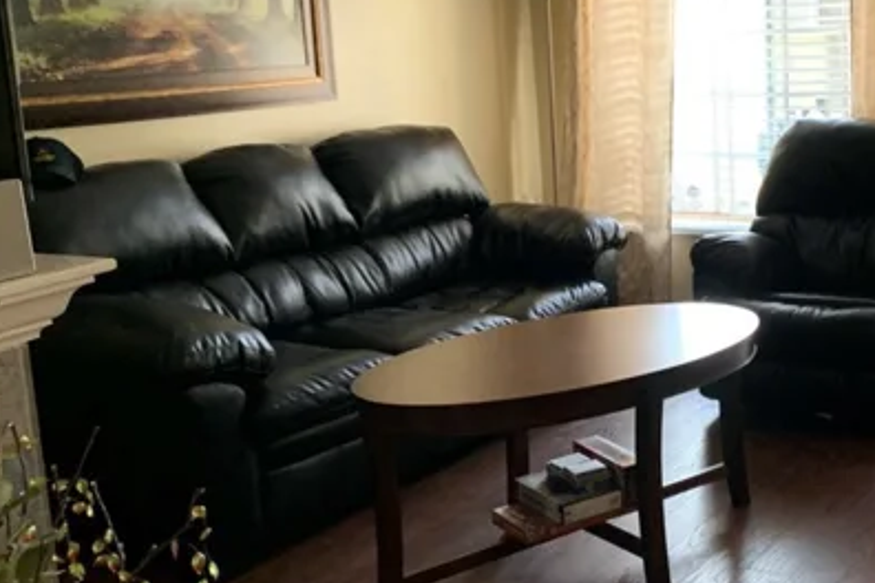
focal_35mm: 51
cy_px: 269
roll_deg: +0.7
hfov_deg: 37.5
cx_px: 695
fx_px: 1239
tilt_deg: -9.4
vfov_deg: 26.5
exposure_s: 1/60
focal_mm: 4.25
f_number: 1.8
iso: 200
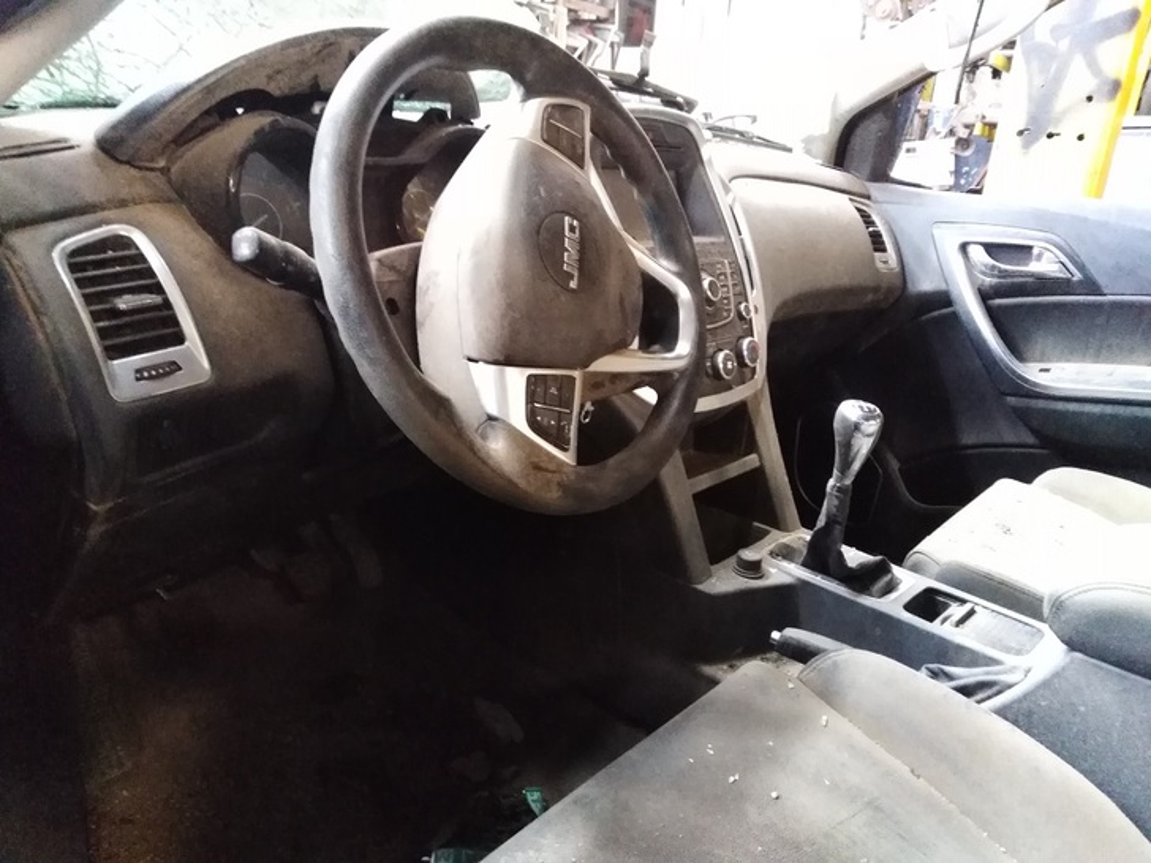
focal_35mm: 26
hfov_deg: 67.3
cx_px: 576
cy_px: 432
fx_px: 865
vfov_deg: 53.1
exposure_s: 1/12
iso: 1952
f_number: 2.2
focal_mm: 3.46
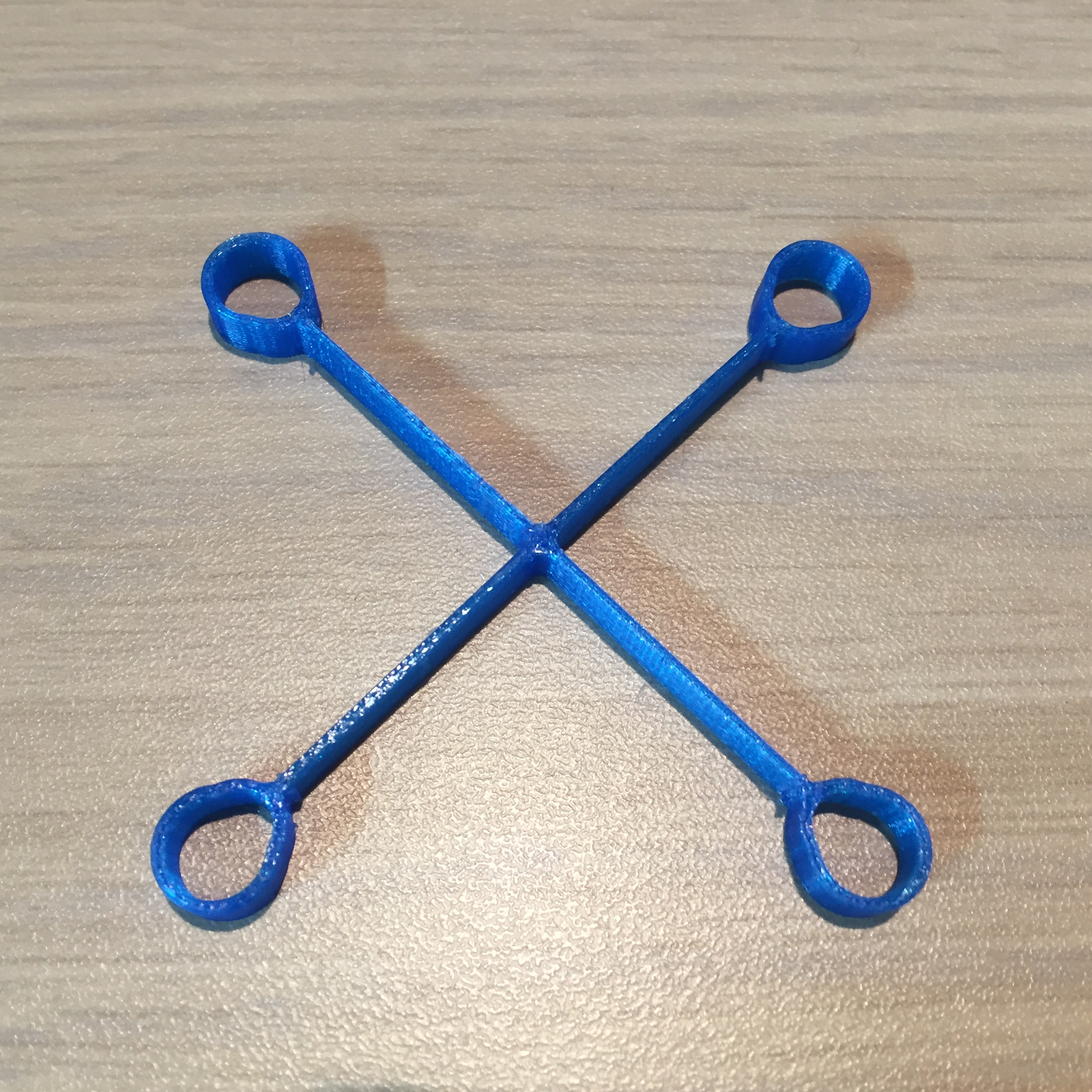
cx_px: 528
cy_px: 548
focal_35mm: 35
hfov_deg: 47.2
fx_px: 1249
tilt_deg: -70.1
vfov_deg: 47.2
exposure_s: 1/30
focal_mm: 4.15
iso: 64
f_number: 2.2
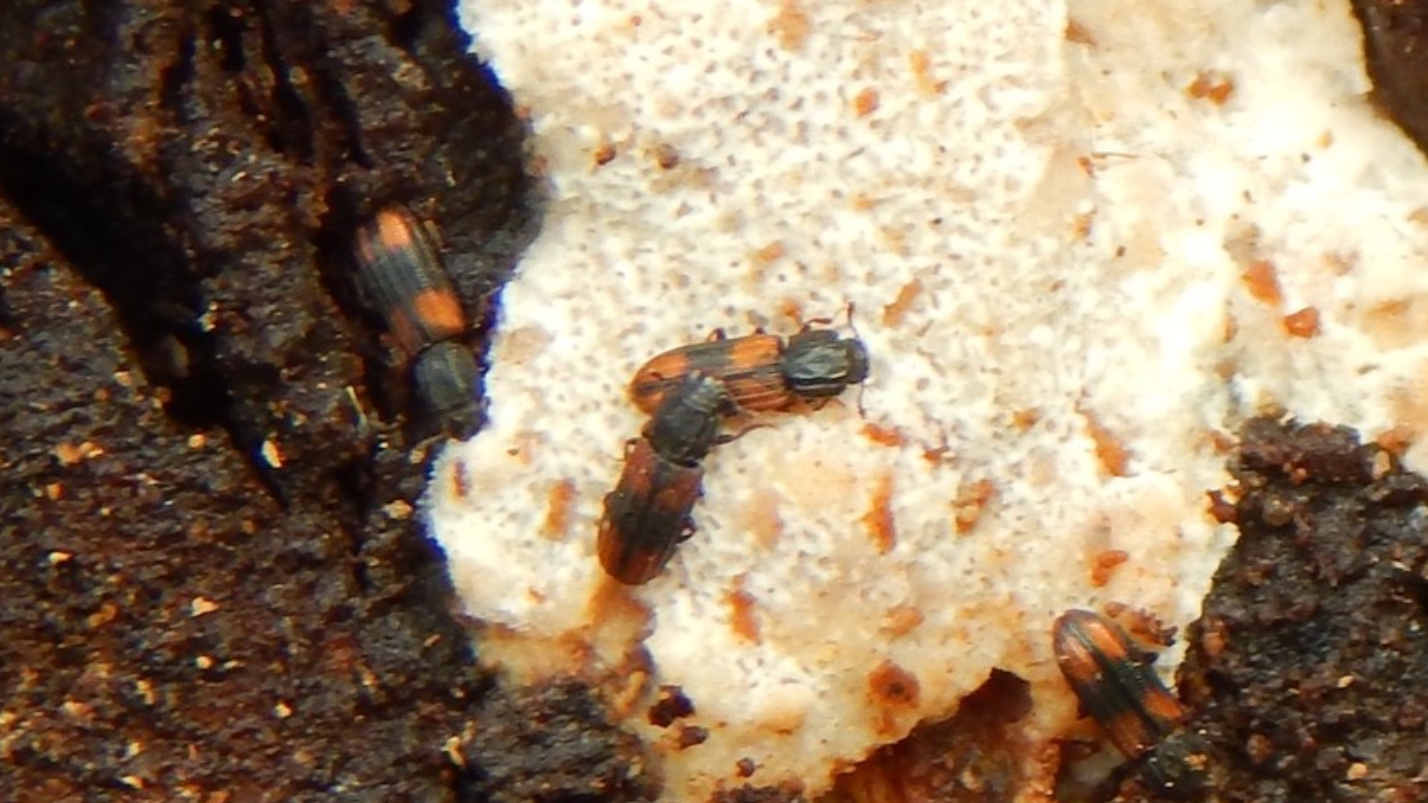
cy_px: 449
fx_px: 4733
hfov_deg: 17.2
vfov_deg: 9.7
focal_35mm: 125
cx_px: 713
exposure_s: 1/80
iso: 125
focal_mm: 20.5
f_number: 4.6
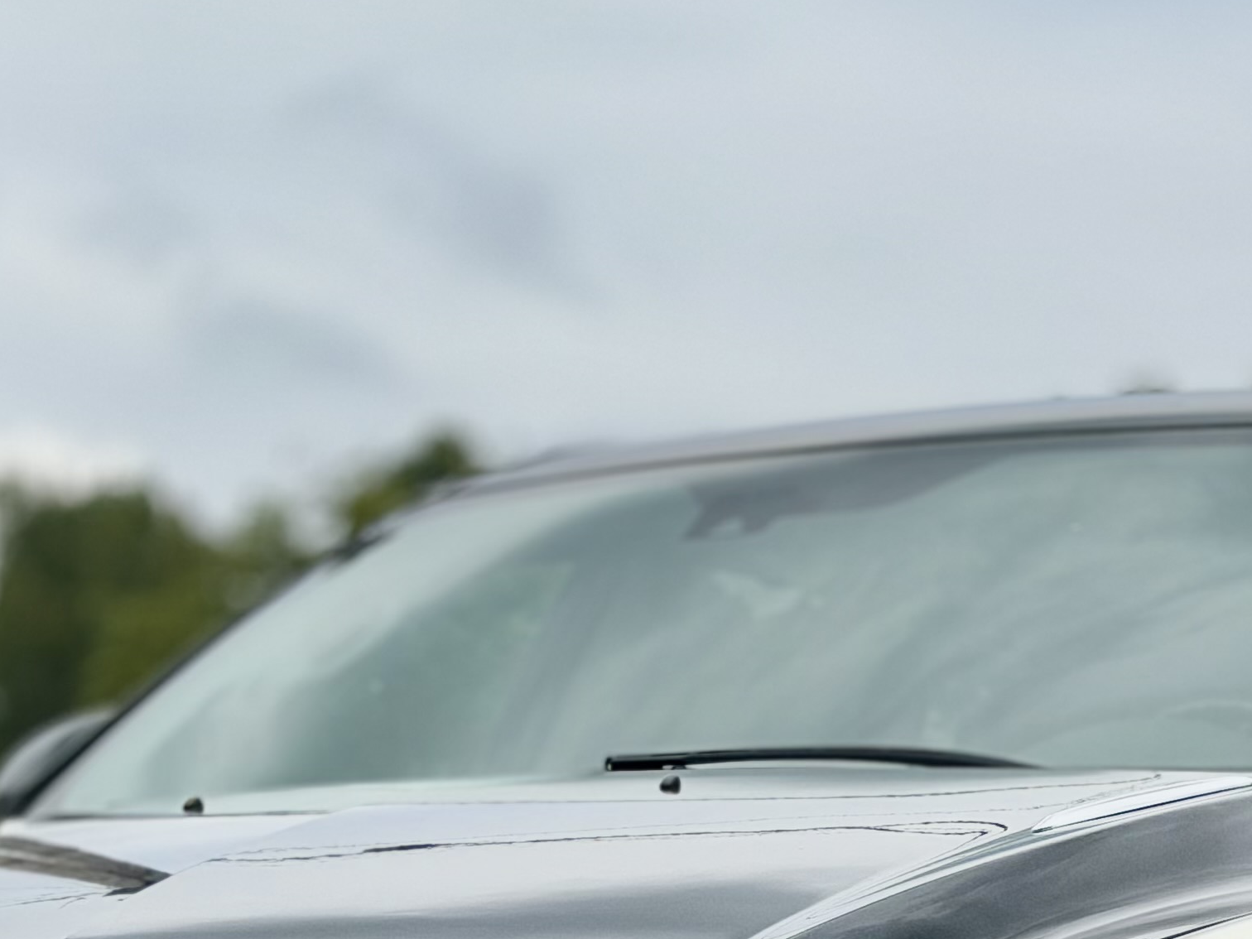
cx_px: 779
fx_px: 4630
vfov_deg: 11.4
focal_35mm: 128
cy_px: 1088
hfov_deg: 15.4
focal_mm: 6.76
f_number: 1.78
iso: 80
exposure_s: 1/5208
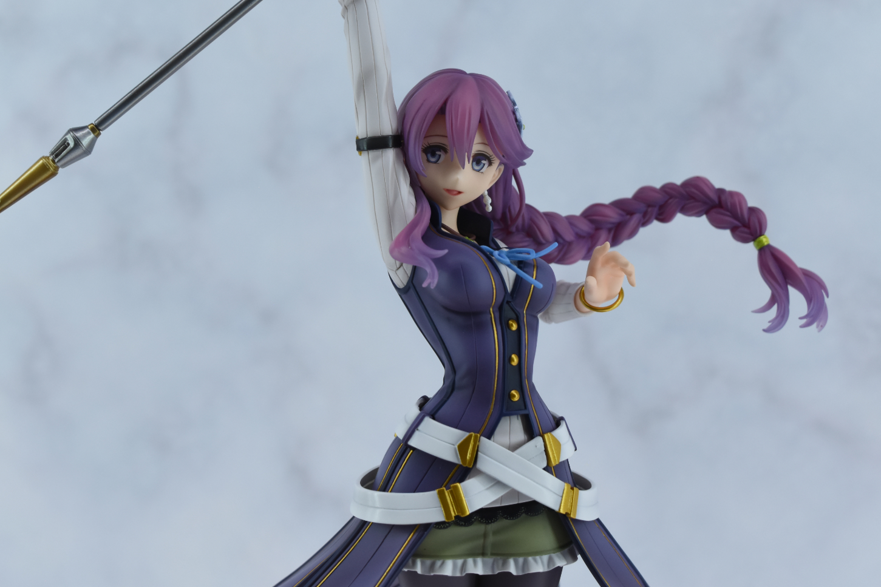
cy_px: 285
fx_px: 1639
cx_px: 428
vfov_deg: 20.3
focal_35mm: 67
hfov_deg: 30.1
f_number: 8
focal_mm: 40
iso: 640
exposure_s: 1/250
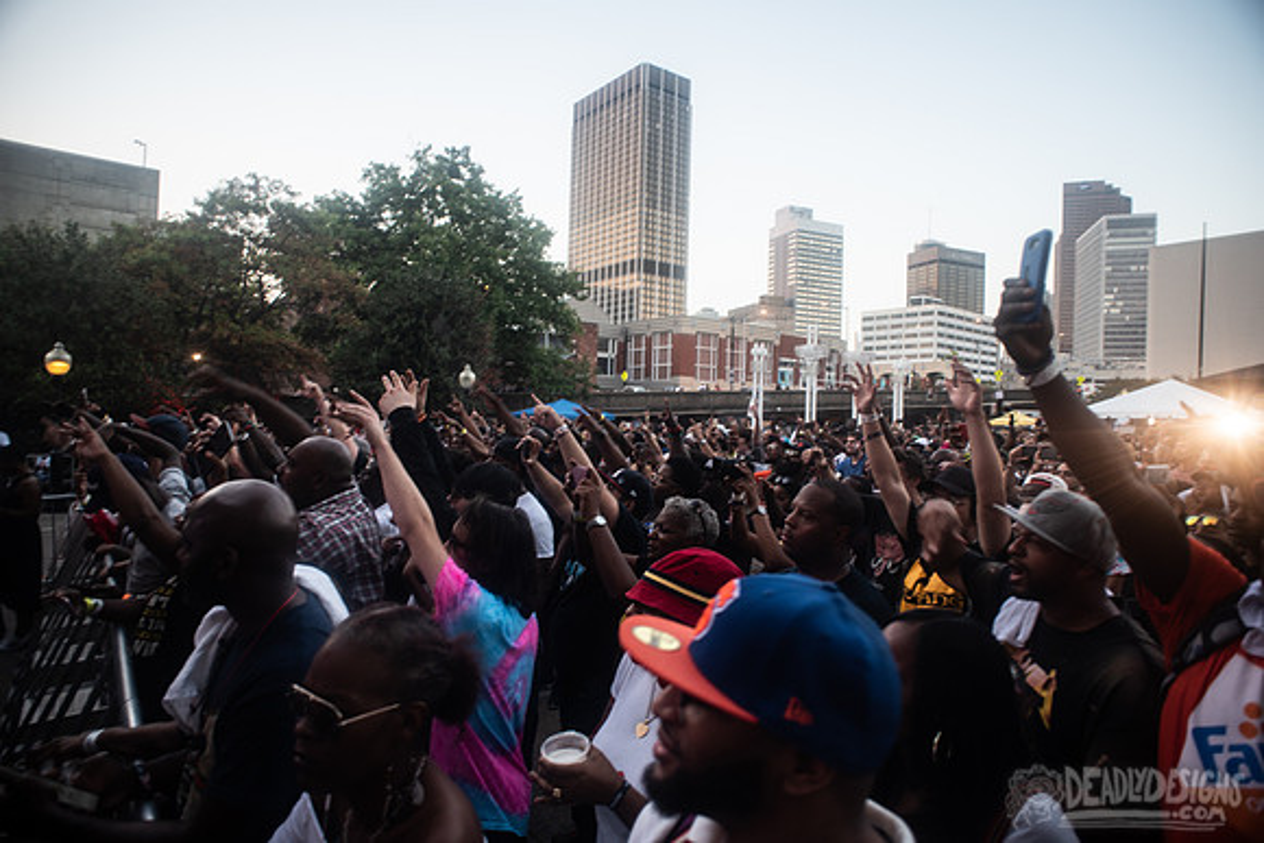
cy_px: 422
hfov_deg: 84.0
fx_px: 702
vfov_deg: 62.0
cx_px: 632
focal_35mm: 20
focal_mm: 20
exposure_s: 1/100
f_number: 3.5
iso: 250
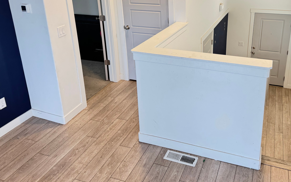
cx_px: 175
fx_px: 262
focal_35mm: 33
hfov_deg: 57.7
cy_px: 46
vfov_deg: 37.4
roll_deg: +0.5
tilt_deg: -20.4
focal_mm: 6.76
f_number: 1.78
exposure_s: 1/60
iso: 400
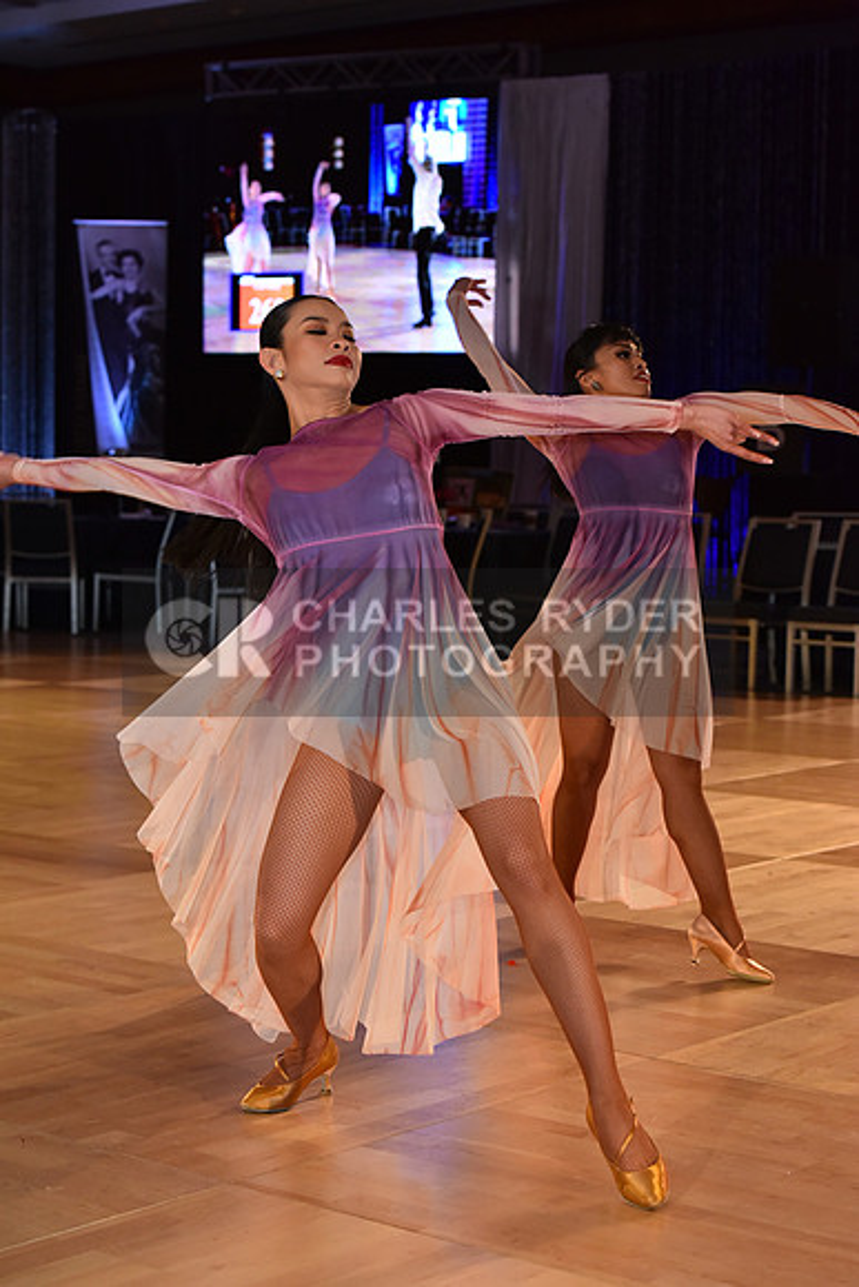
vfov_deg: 28.8
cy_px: 644
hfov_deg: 19.5
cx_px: 430
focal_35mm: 70
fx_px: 2504
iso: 2000
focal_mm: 70
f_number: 5
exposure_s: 1/320
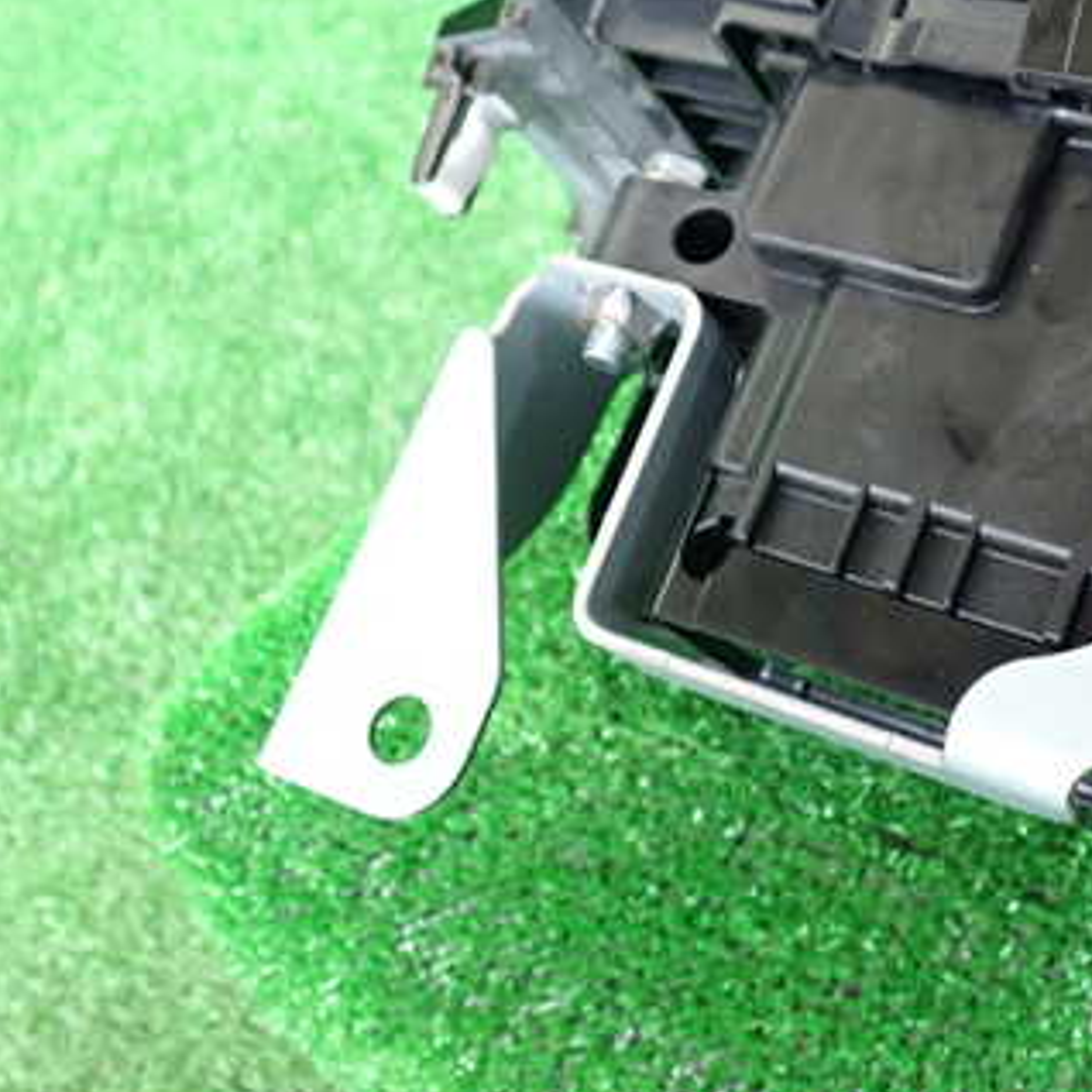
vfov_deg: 34.0
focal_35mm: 50
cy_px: 460
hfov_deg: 32.9
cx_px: 903
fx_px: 1785
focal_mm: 5.4
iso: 320
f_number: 2.3
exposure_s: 1/30
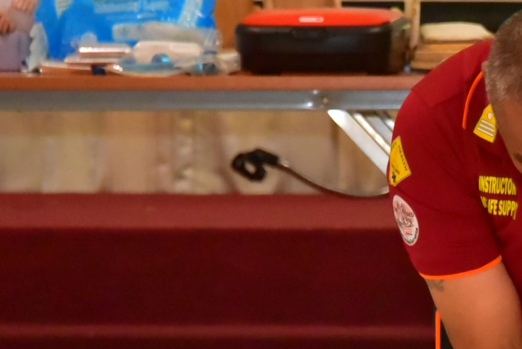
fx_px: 8138
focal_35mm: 561
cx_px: 603
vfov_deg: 2.5
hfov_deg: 3.7
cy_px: 332
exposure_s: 1/160
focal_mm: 200
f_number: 5.6
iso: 10000
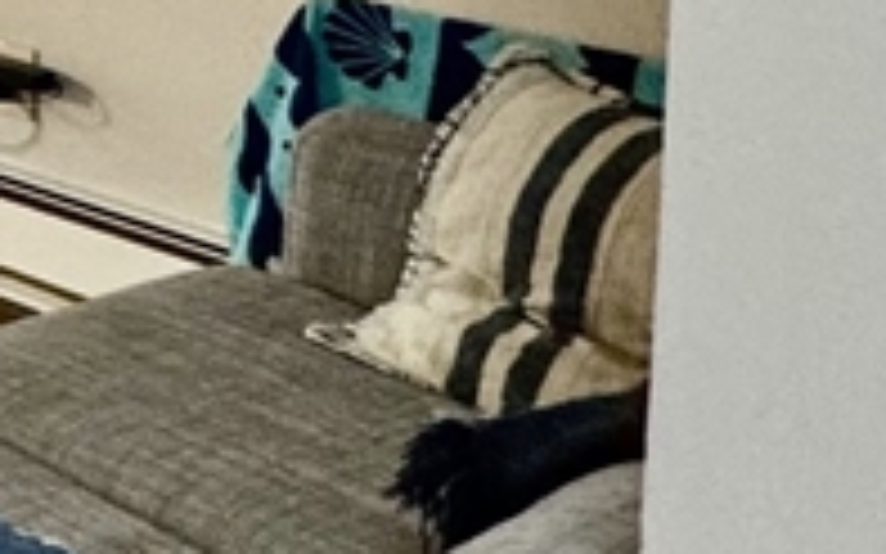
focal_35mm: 77
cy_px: -419
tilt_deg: -4.0
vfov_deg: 14.9
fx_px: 1859
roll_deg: +1.1
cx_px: -1381
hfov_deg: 14.0
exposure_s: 1/60
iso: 160
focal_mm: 2.22
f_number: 2.2
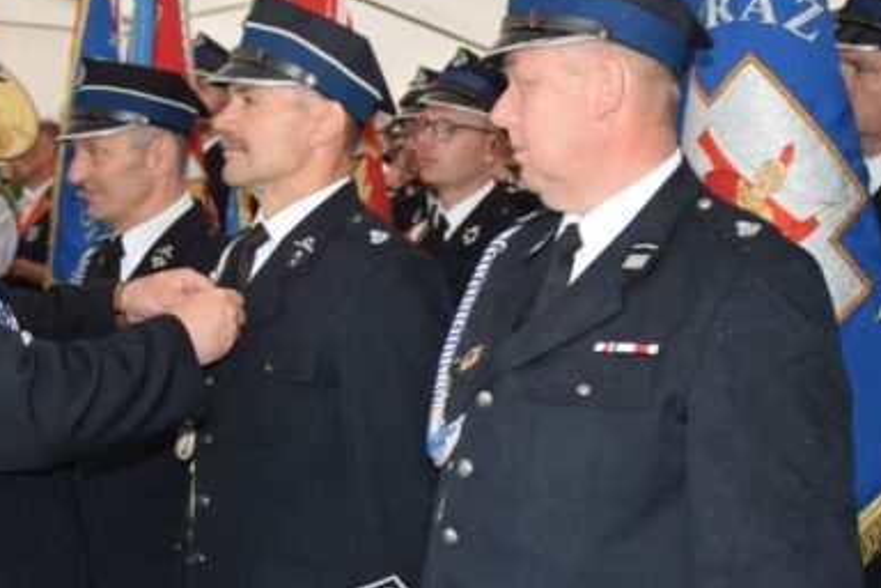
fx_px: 1835
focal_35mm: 75
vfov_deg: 18.2
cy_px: 241
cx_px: 411
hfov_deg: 27.0
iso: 2000
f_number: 4.2
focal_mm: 32
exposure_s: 1/60
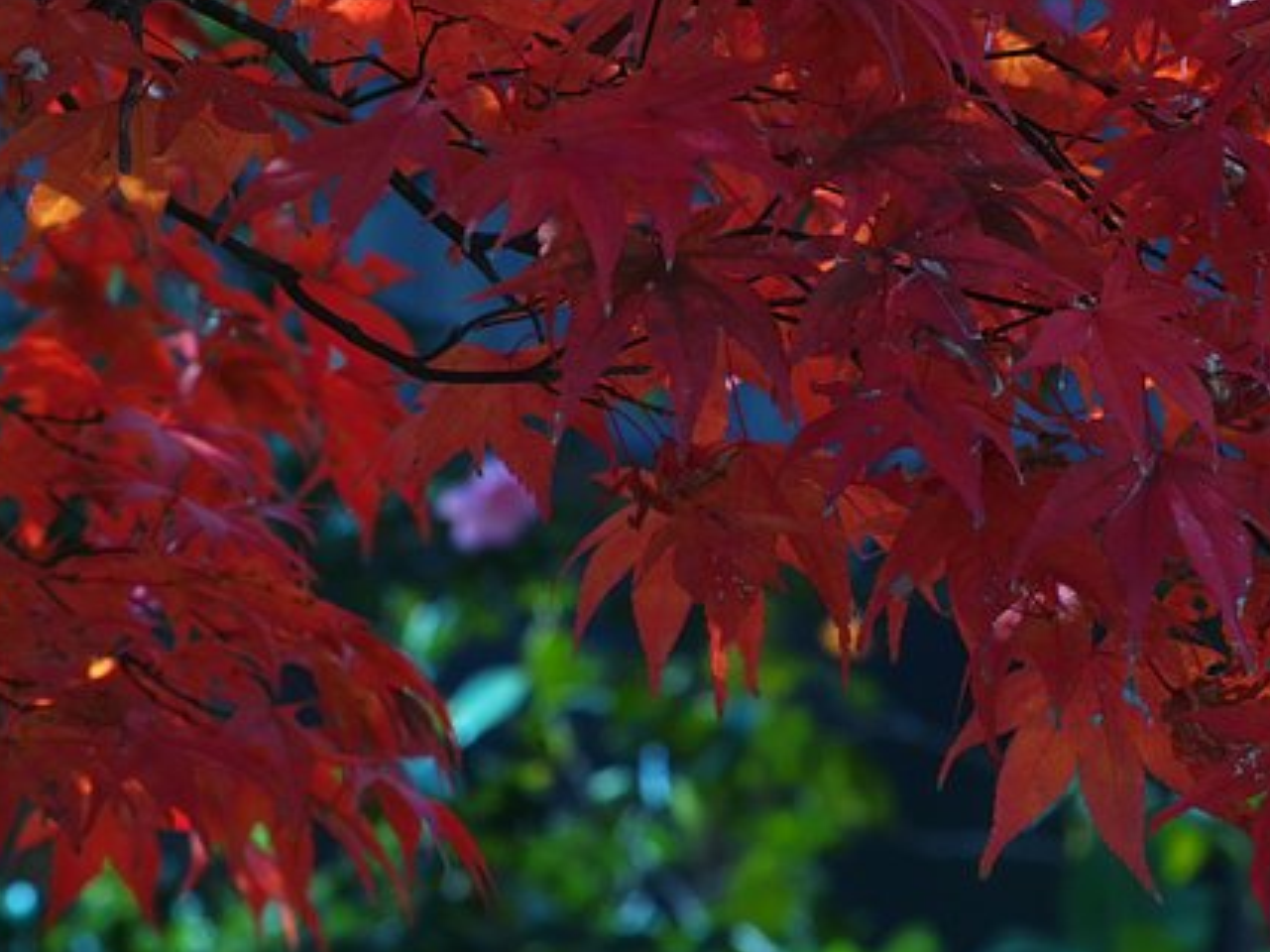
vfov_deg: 7.3
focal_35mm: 204
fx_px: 7482
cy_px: 492
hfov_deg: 9.7
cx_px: 580
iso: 100
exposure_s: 1/100
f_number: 9
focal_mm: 102
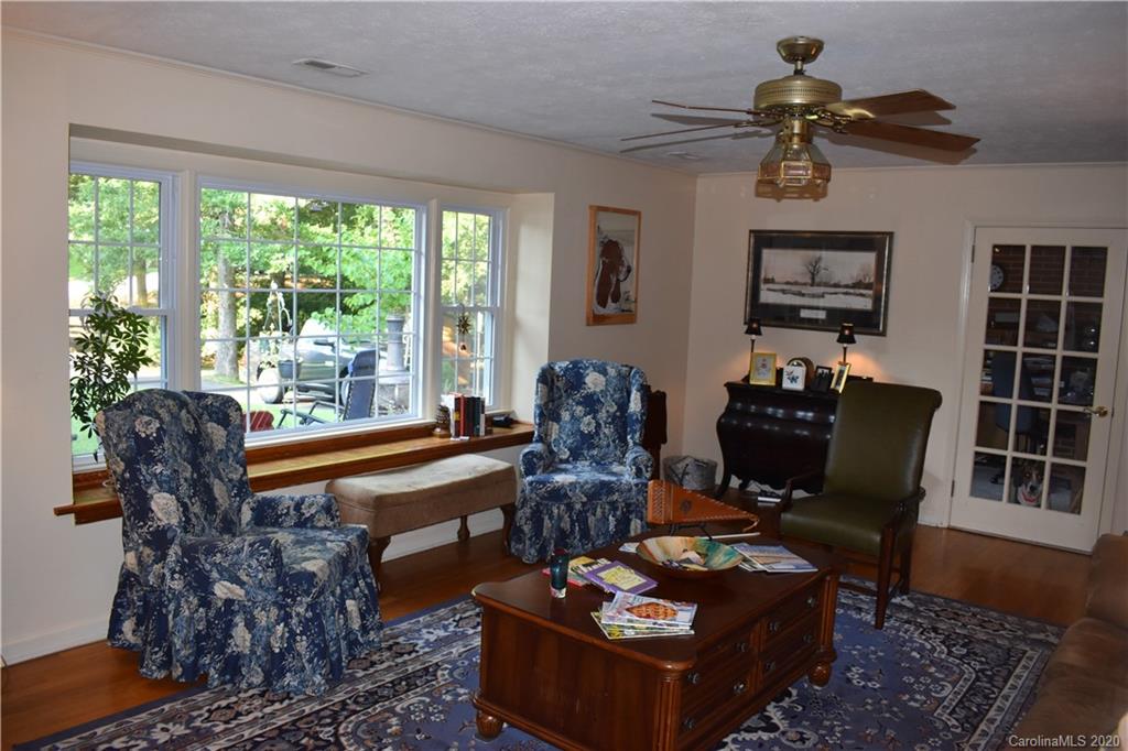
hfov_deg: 67.4
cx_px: 564
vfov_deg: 47.9
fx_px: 846
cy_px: 376
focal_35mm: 27
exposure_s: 1/125
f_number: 5.6
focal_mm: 18
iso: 800
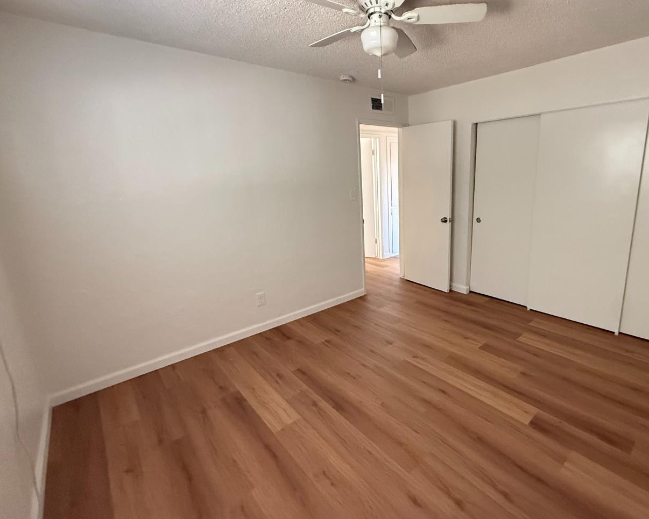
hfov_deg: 88.6
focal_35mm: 17
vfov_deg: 76.9
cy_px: 243
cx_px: 385
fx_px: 327
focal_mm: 2.22
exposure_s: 1/60
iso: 640
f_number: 2.2
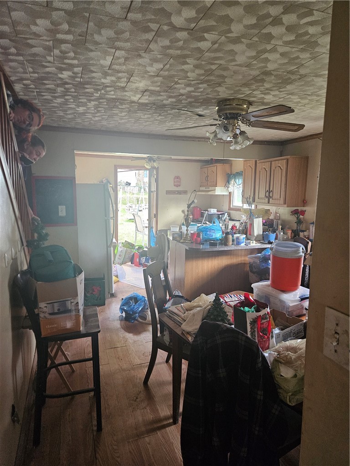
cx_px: 175
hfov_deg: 58.9
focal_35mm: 23
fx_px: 310
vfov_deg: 73.9
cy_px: 233
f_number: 1.8
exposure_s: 1/120
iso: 400
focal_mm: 5.4
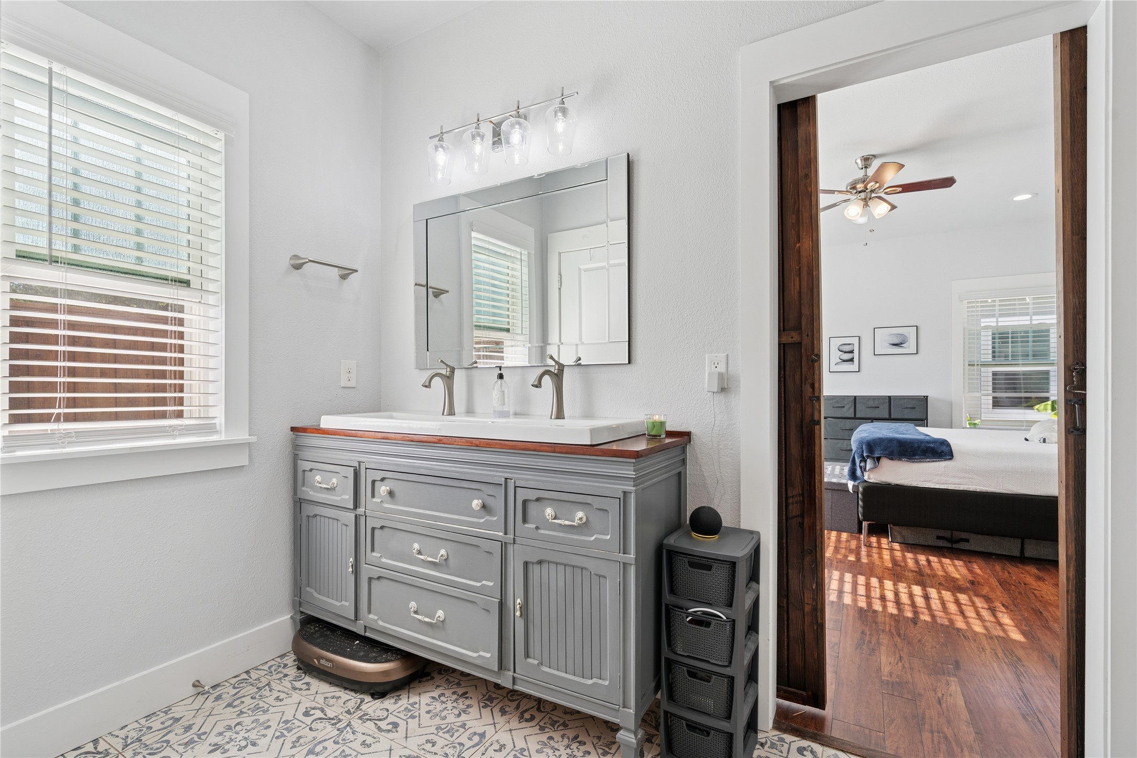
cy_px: 379
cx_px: 568
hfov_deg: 96.7
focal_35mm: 16
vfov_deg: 73.7
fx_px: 505
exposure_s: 1/15
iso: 200
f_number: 8
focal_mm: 16
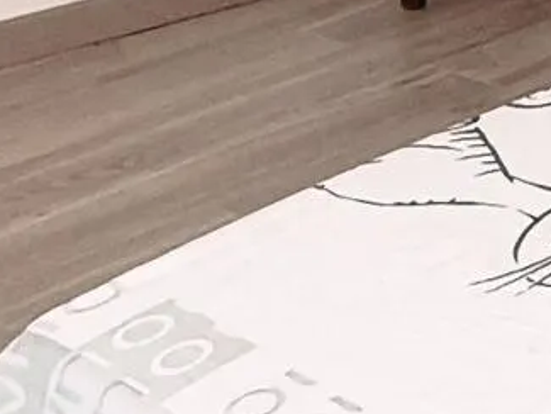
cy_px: -380
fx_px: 1879
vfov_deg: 11.5
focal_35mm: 118
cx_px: 1126
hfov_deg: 13.9
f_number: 2.2
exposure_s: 1/50
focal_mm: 1.65
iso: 64
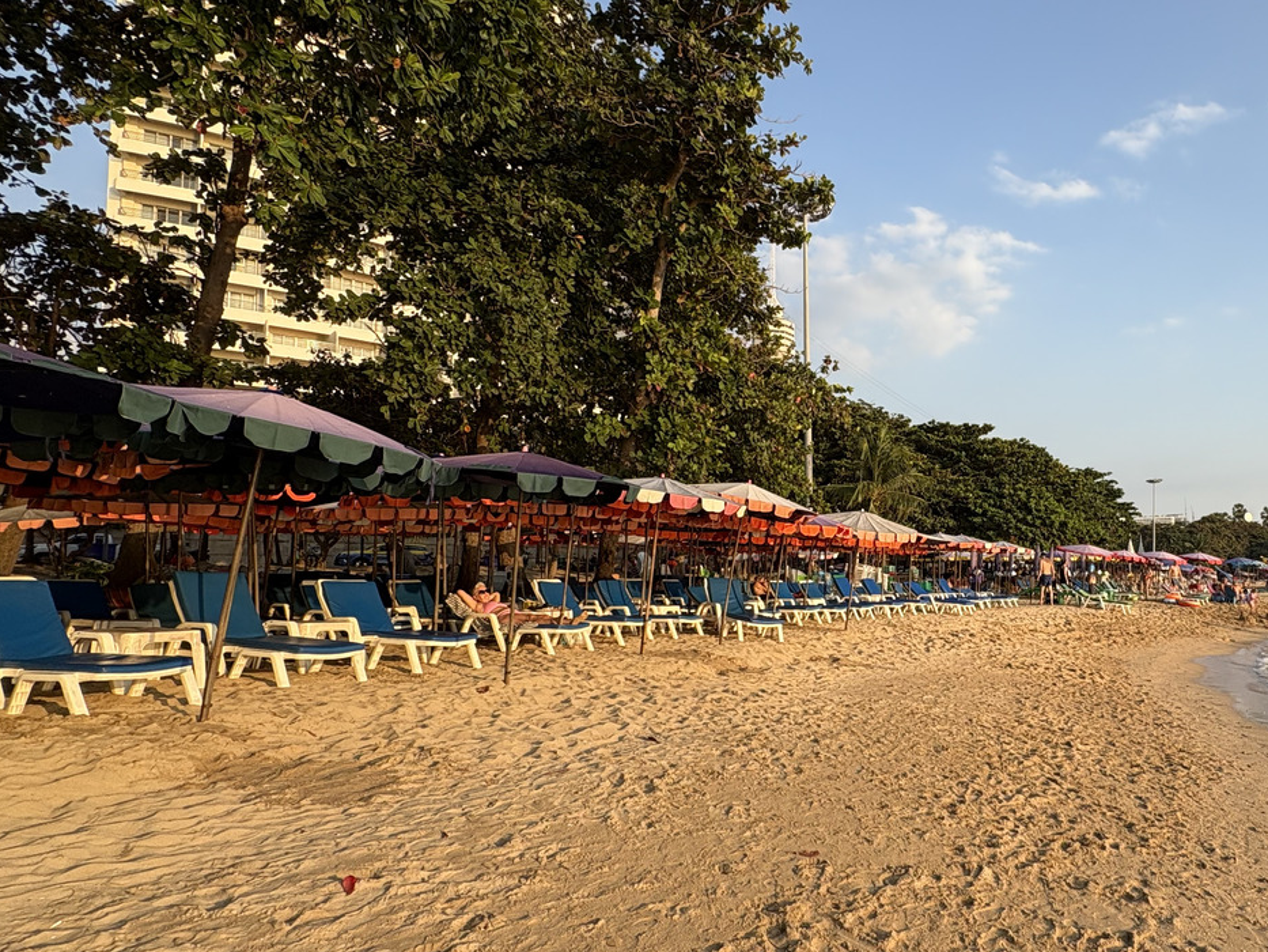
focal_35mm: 24
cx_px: 939
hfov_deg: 67.4
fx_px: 879
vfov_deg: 56.7
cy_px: 522
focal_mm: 2.22
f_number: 2.2
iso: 40
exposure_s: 1/741
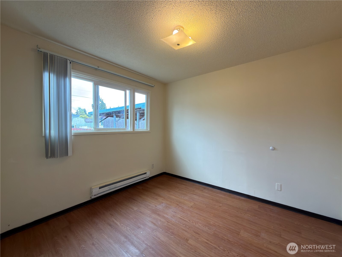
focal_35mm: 14
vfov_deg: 85.7
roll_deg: +0.1
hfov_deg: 102.1
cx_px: 171
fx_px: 138
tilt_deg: -0.5
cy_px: 128
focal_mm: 2.22
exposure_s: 1/60
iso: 64
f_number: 2.2
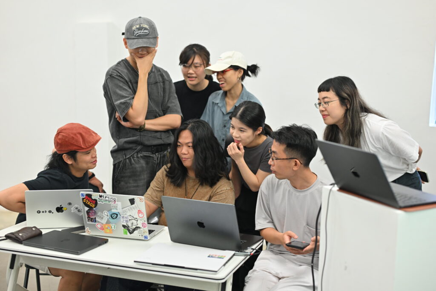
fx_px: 606
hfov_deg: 39.6
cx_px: 218
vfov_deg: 27.0
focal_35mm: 50
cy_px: 146
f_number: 2
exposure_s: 1/250
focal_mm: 50
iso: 1000
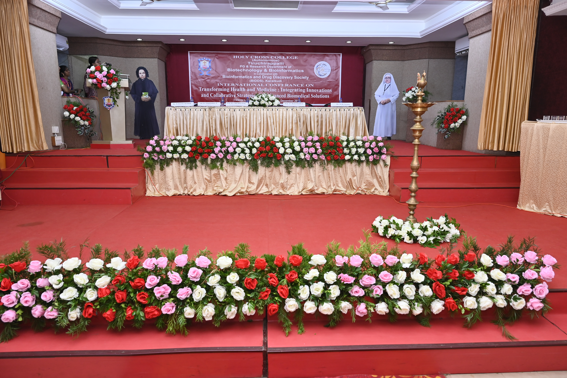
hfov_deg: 73.7
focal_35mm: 24
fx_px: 378
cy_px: 189
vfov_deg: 53.1
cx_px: 284
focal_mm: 24
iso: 500
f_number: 5.6
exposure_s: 1/125
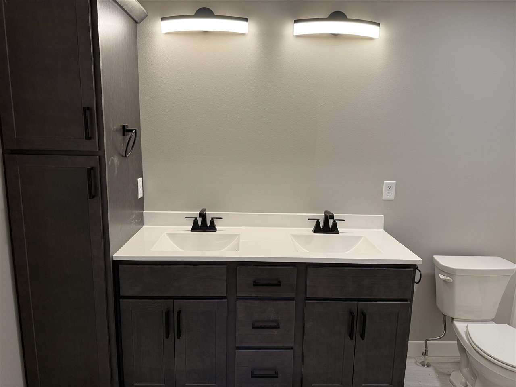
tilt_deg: -9.6
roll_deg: -1.1
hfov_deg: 71.6
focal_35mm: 24
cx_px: 258
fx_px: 358
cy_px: 194
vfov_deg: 56.8
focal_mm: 6.76
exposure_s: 1/120
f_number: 1.78
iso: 125
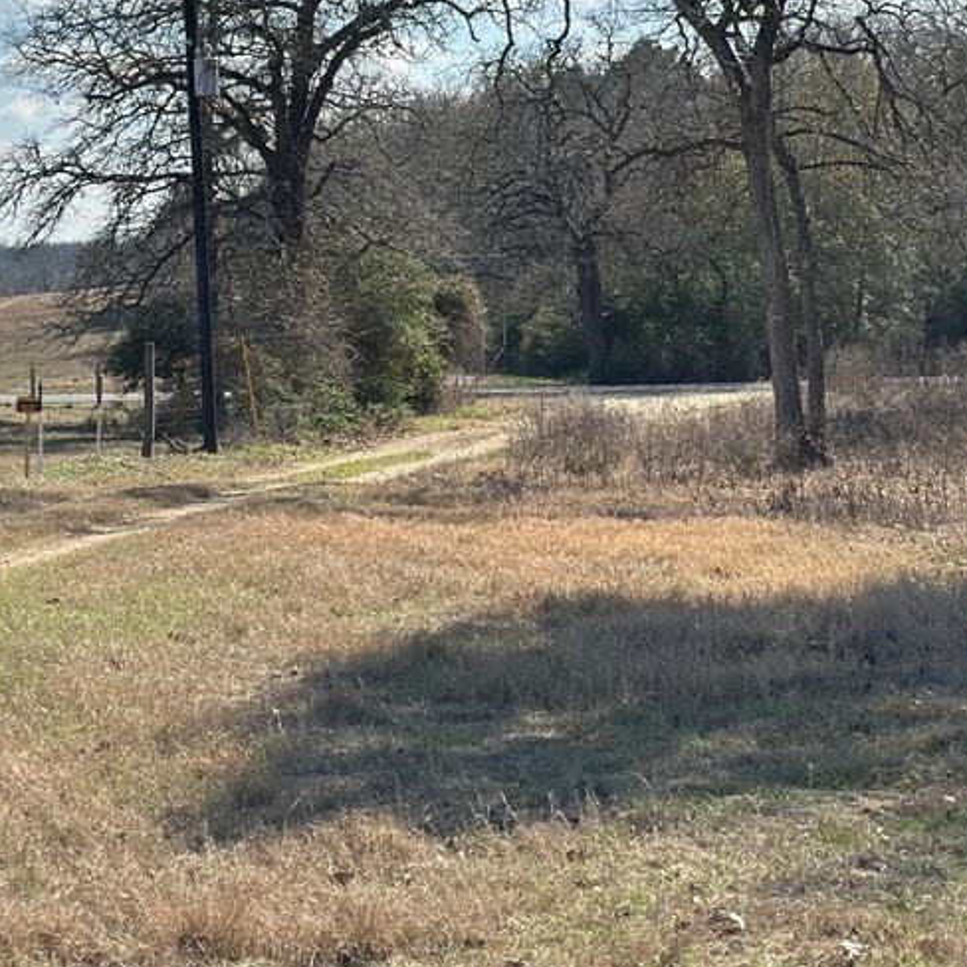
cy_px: 250
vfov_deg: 19.4
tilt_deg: +2.5
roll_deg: +1.4
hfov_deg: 19.5
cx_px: 583
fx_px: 2813
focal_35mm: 89
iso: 100
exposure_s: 1/8197
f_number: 1.78
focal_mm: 6.86
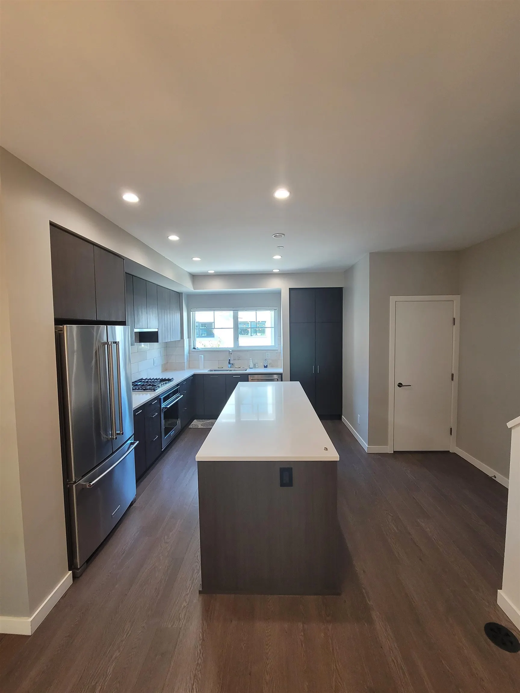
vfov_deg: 106.2
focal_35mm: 13
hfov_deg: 89.9
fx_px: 260
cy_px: 346
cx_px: 260
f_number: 2.2
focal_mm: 2.2
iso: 200
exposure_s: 1/60
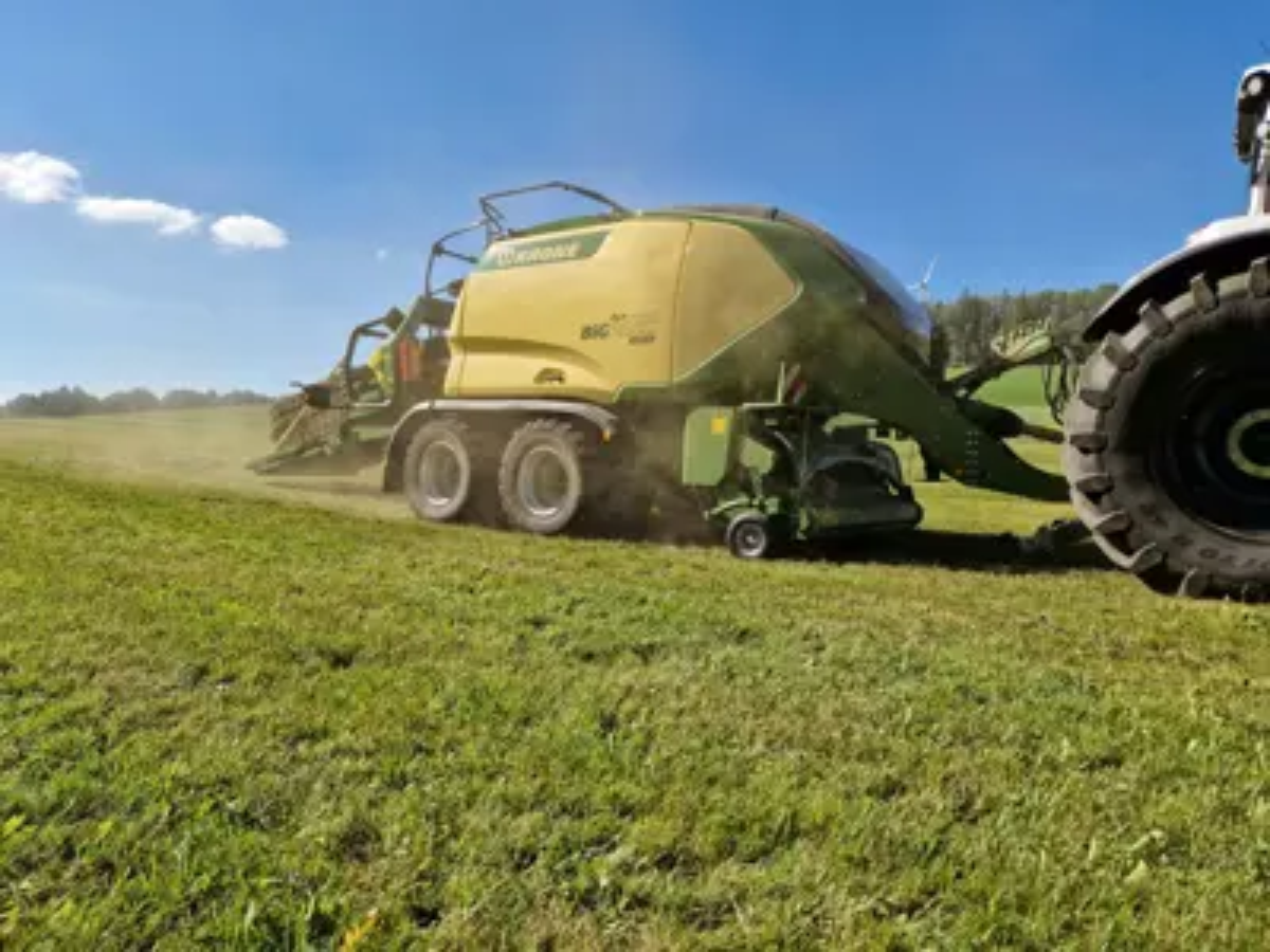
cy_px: 476
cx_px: 635
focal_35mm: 23
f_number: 1.8
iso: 50
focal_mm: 5.4
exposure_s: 1/1772
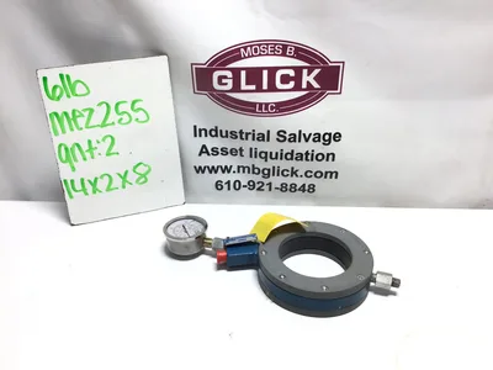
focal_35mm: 31
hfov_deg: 58.4
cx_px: 246
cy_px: 185
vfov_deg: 45.4
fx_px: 442
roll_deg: +0.3
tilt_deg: -29.5
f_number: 2.4
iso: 25
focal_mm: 3.3
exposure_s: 1/115
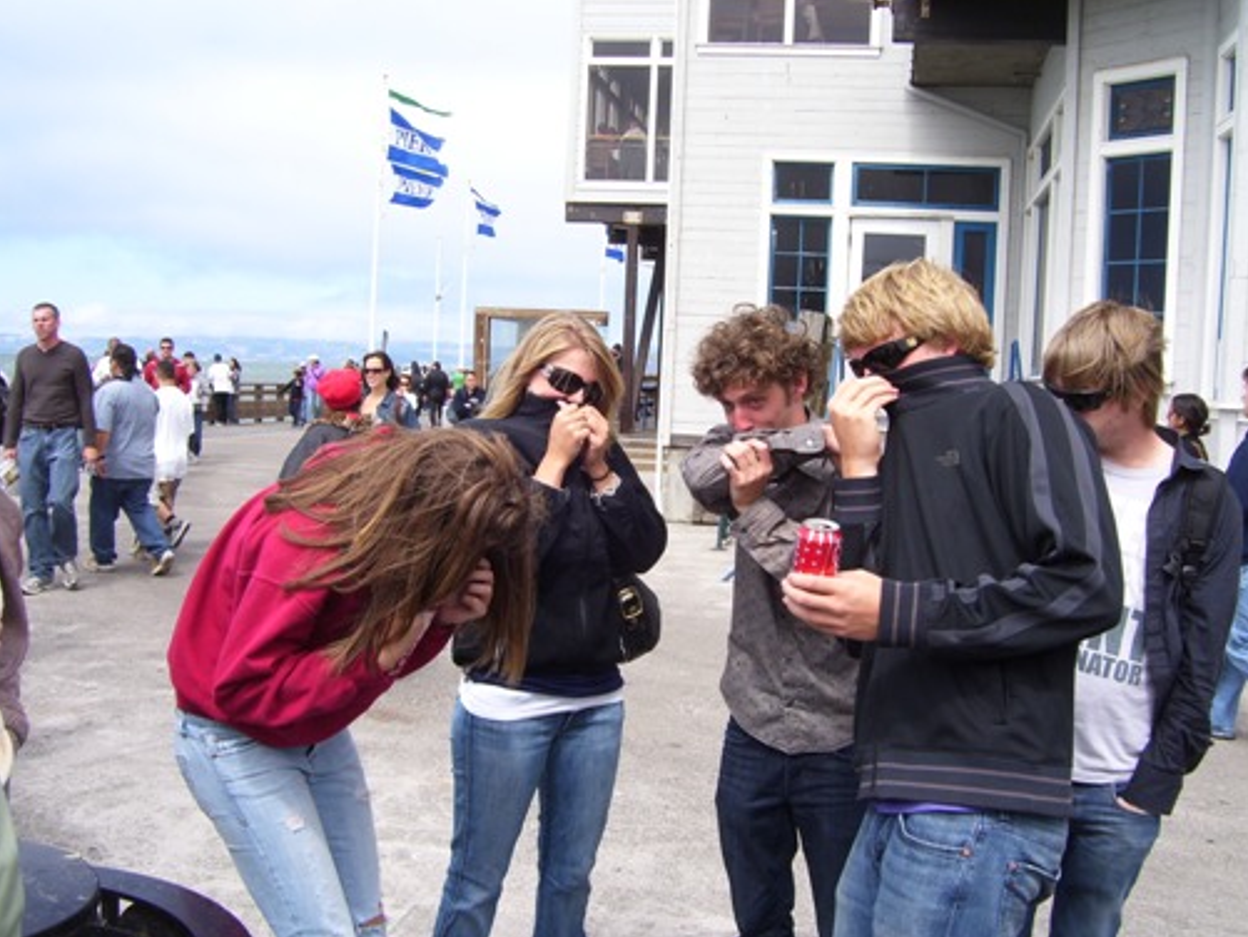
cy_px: 461
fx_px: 1370
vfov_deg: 37.7
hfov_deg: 49.0
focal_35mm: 38
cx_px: 639
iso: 80
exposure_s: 1/250
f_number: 4.8
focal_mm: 6
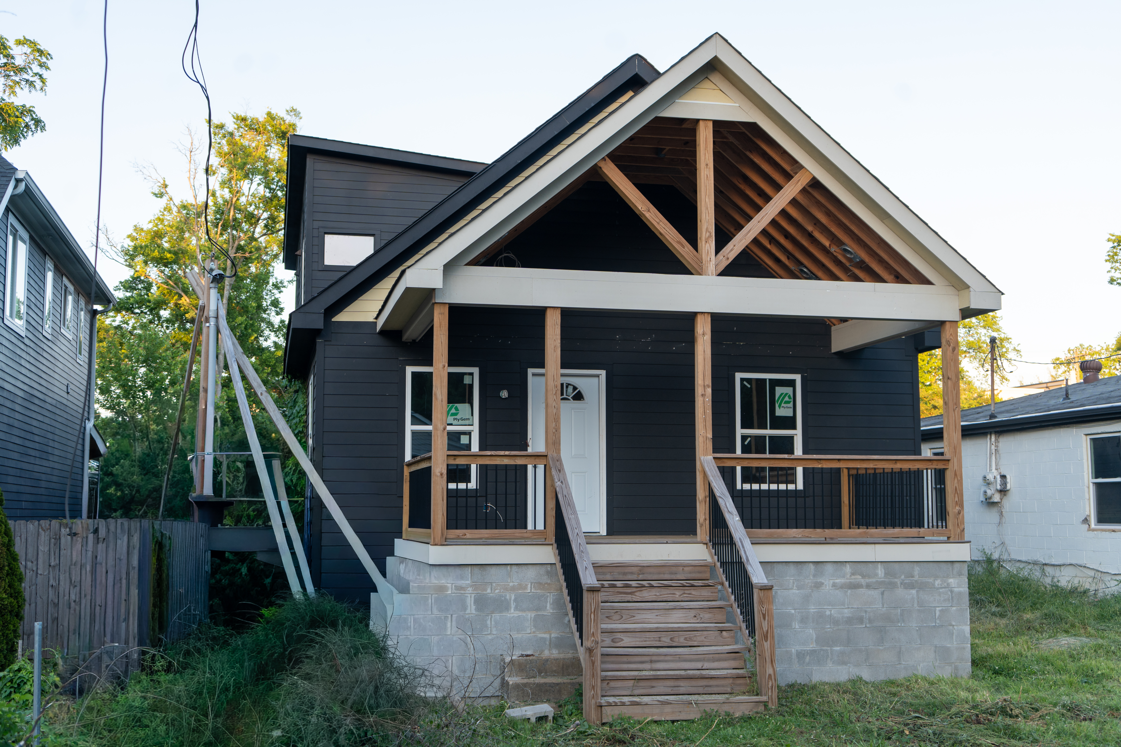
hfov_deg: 48.5
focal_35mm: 40
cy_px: 374
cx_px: 560
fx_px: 1245
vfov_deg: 33.4
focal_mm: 40
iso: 125
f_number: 4
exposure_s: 1/60
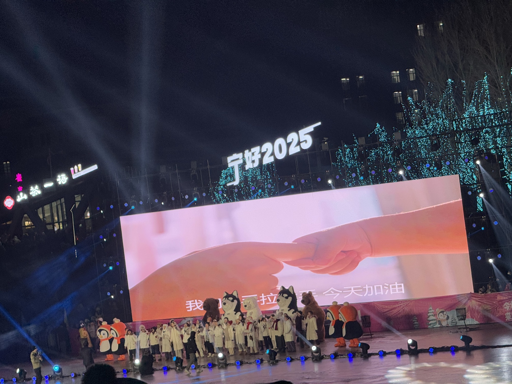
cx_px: 256
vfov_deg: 12.3
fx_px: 1775
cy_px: 192
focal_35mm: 120
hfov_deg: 16.4
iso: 80
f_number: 2.8
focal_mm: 15.66
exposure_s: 1/100
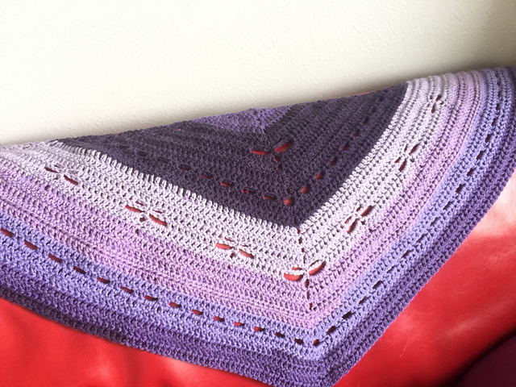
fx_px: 432
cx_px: 258
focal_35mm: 29
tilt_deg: -42.8
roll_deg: -1.8
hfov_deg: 61.7
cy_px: 194
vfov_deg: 48.2
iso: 40
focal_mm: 4.15
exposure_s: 1/15
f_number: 2.2
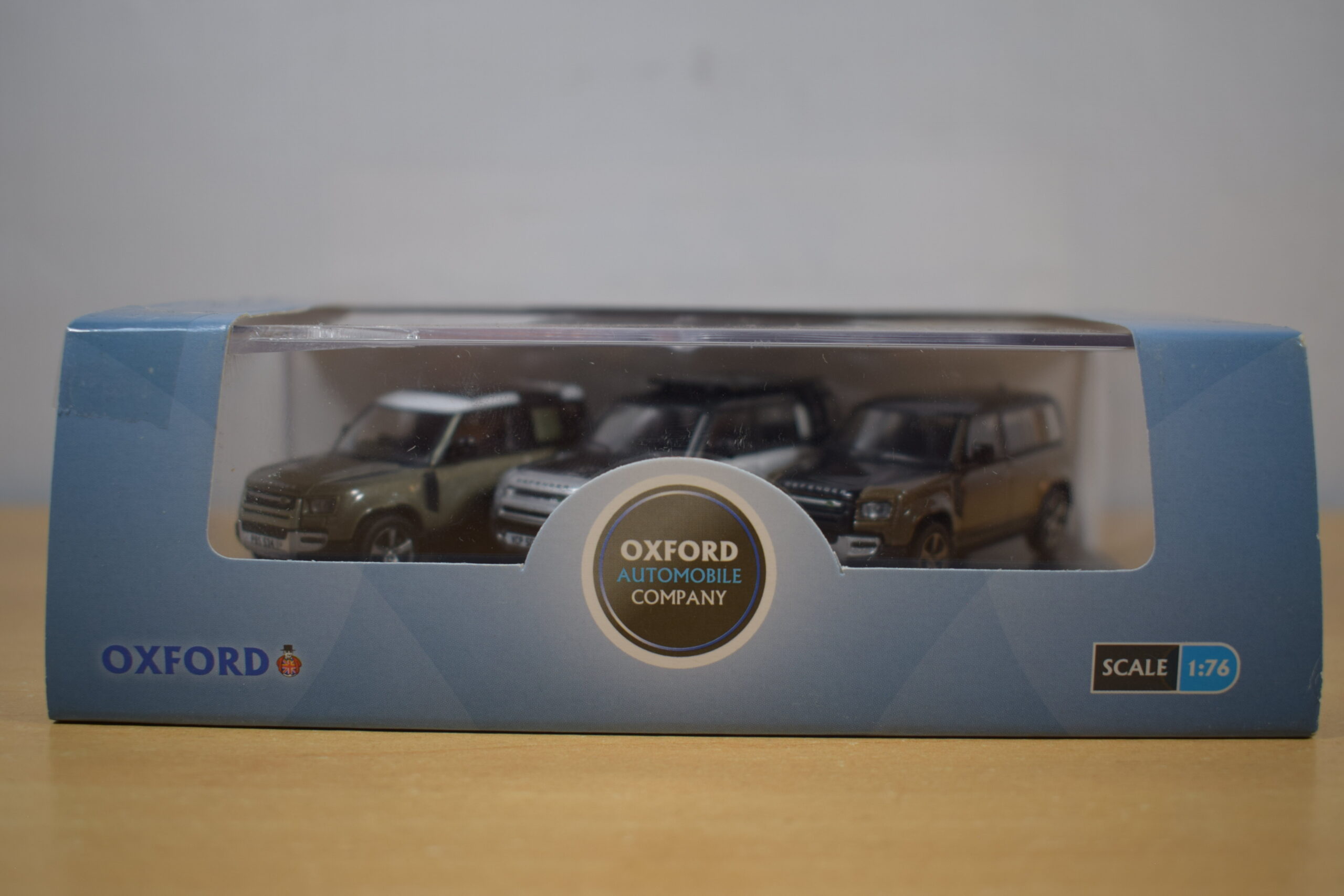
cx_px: 672
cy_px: 448
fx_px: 1456
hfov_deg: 49.6
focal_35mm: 39
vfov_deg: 34.2
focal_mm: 26
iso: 200
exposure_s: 1/100
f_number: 4
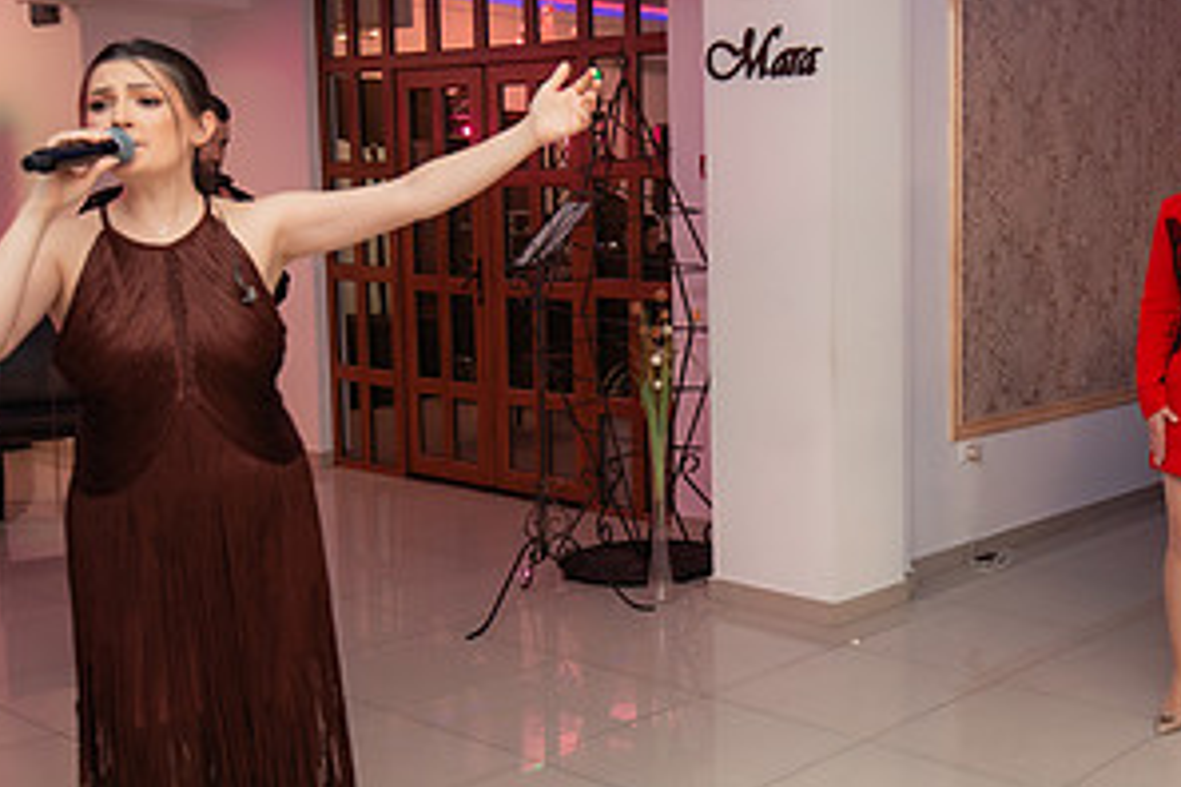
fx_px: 1542
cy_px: 369
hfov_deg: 40.0
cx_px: 969
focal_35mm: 47
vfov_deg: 28.6
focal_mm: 21
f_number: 2.8
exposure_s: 1/200
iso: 1600
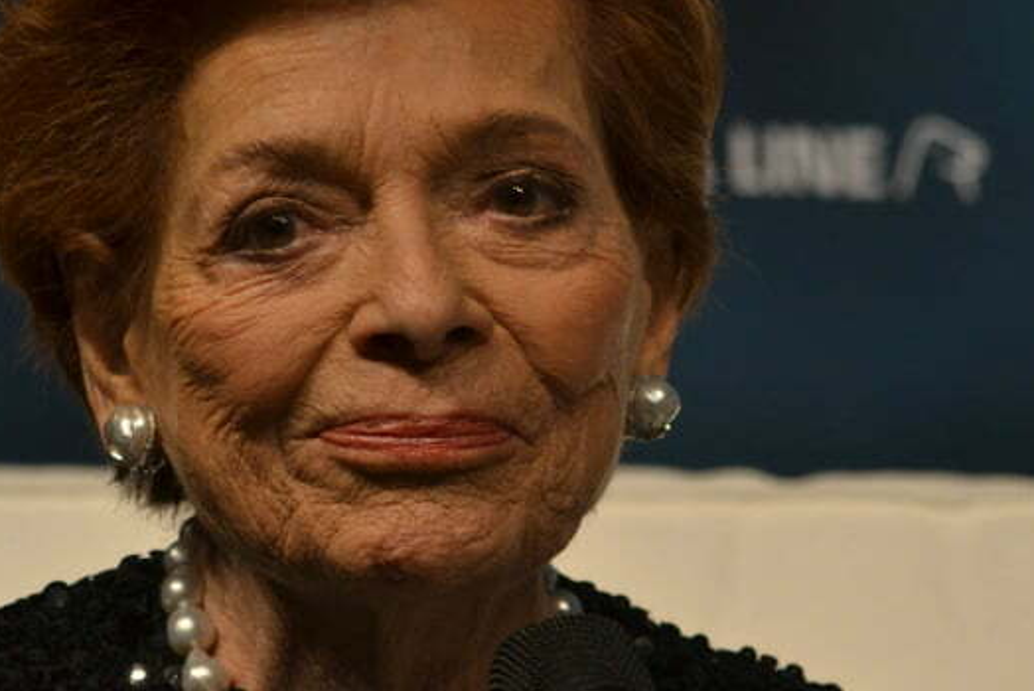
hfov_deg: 5.5
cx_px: 406
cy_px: 433
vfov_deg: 3.7
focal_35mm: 372
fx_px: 10690
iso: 400
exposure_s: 1/125
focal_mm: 130
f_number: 4.8
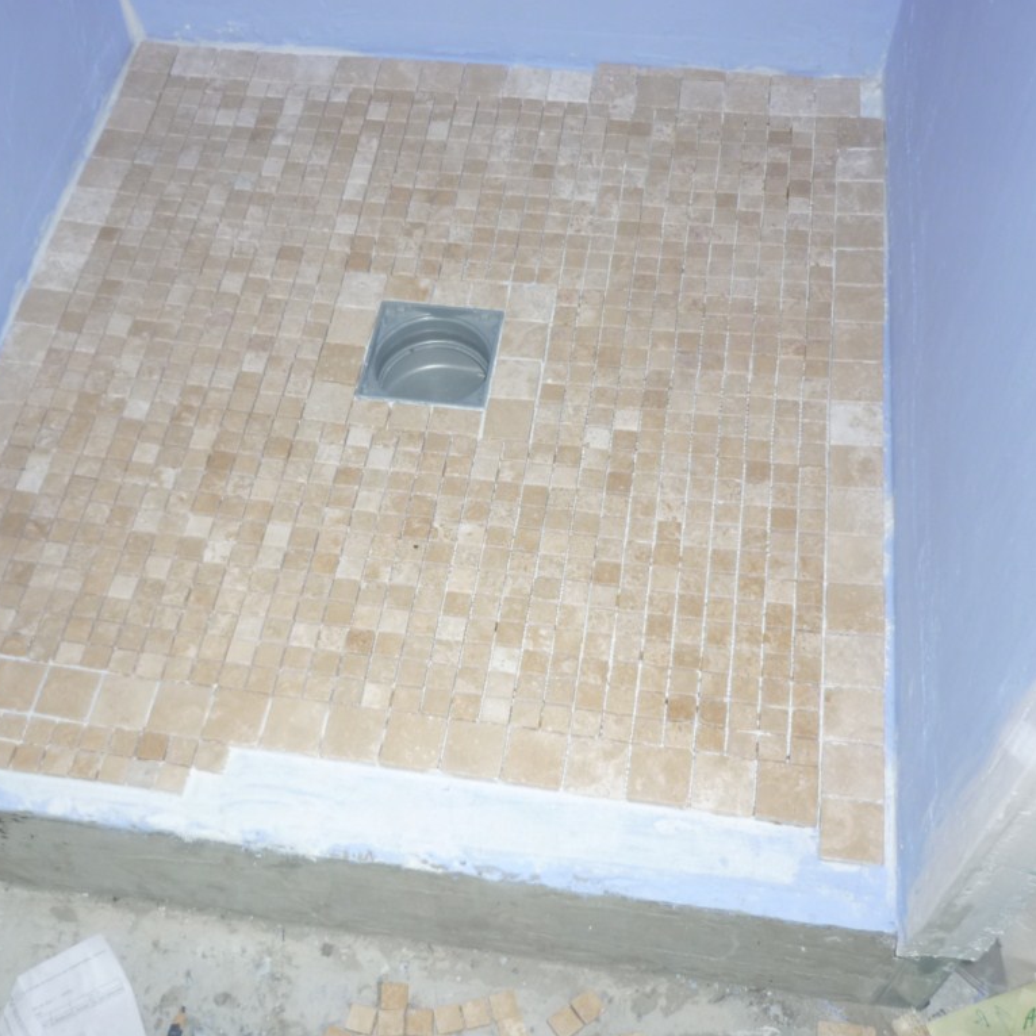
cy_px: 518
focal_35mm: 39
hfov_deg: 42.7
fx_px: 1321
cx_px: 437
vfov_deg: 42.8
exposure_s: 1/30
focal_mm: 5.5
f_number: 2.8
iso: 80
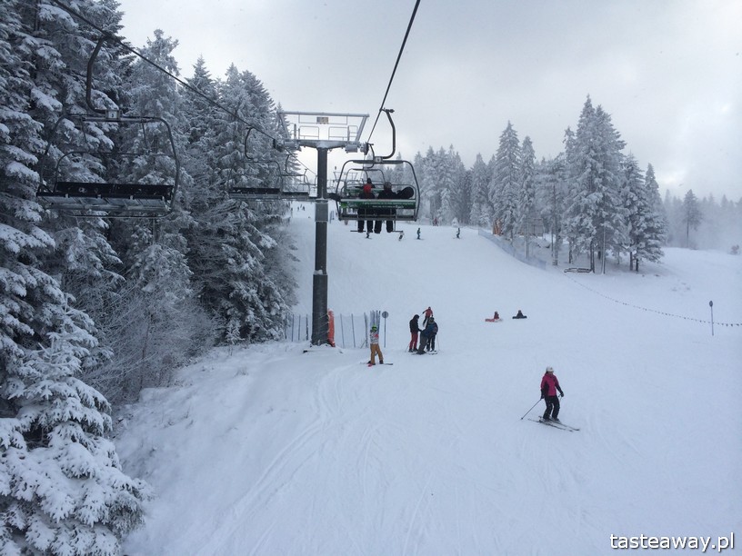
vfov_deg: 46.8
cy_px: 278
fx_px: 643
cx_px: 371
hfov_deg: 60.0
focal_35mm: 30
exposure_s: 1/1282
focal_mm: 4.12
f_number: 2.2
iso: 32
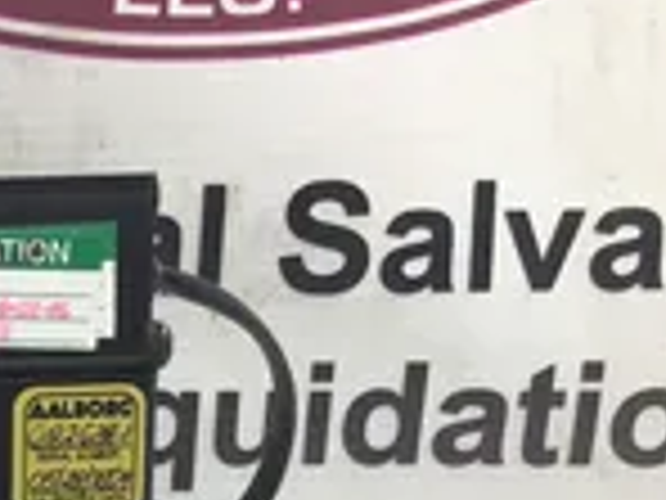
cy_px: 635
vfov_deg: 16.7
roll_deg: +0.0
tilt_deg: -16.5
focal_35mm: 84
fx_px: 1616
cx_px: -189
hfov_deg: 21.2
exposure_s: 1/60
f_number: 2.4
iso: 25
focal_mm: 3.3
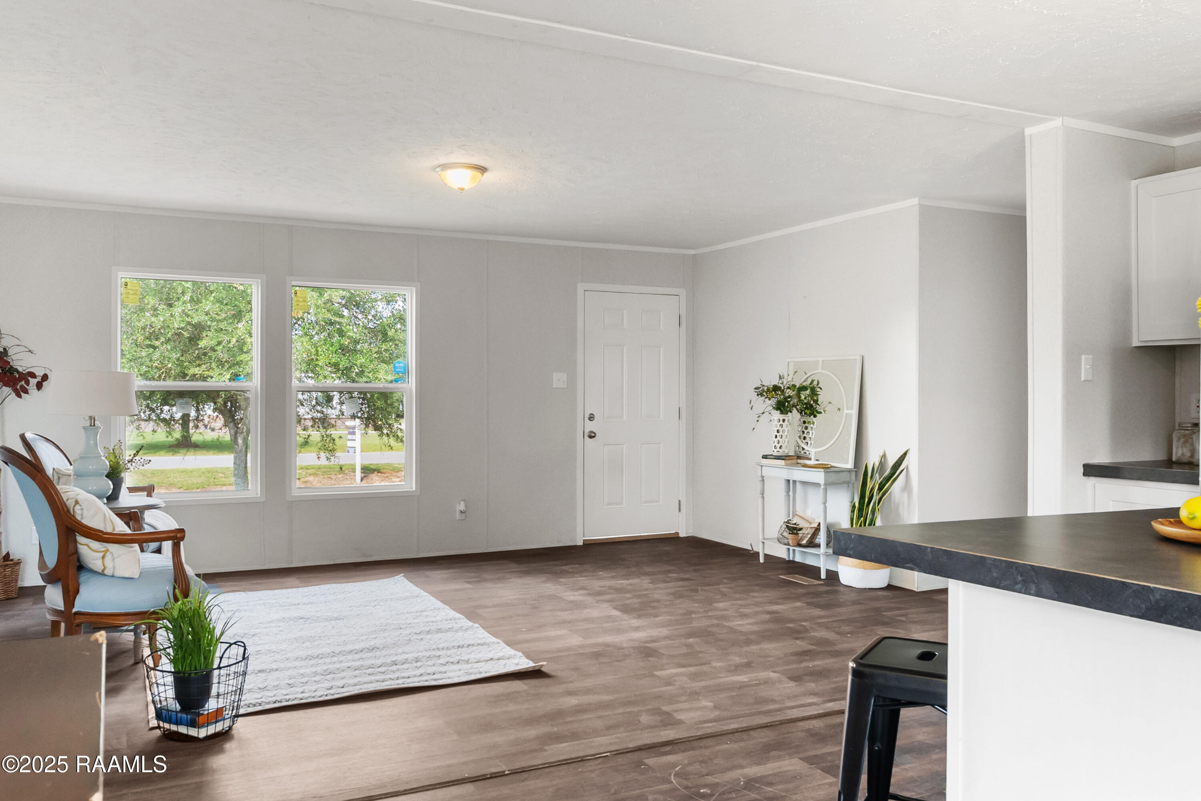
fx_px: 734
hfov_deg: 78.6
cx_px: 600
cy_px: 400
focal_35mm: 22
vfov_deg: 57.2
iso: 1250
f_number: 8
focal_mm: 15
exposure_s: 1/6
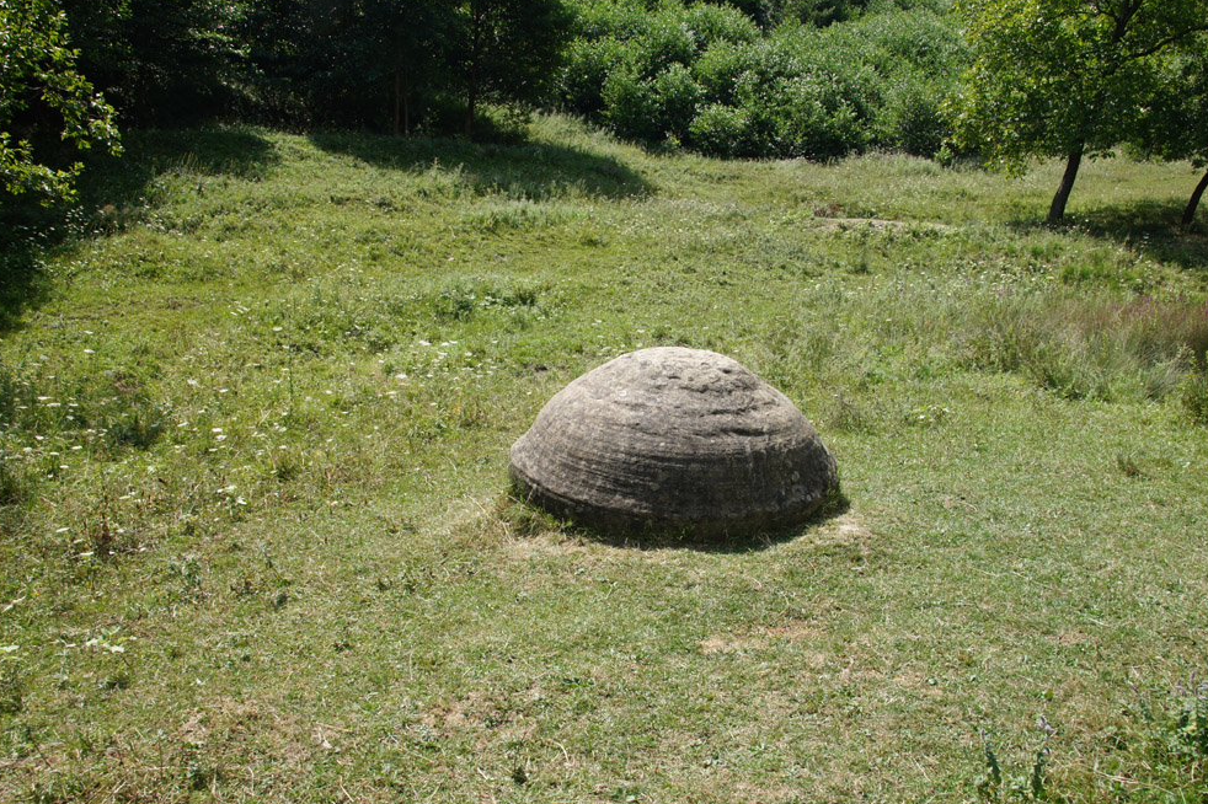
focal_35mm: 29
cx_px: 638
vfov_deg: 45.5
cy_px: 436
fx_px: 958
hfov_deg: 64.4
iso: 200
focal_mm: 17
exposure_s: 1/60
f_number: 11
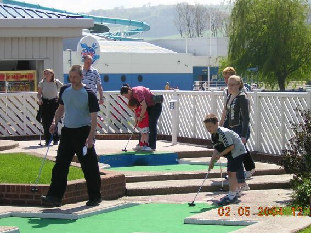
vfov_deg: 12.1
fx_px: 1096
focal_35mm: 122
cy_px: 107
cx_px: 167
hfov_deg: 16.2
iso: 100
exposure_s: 1/337
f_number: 4.7
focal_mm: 14.1
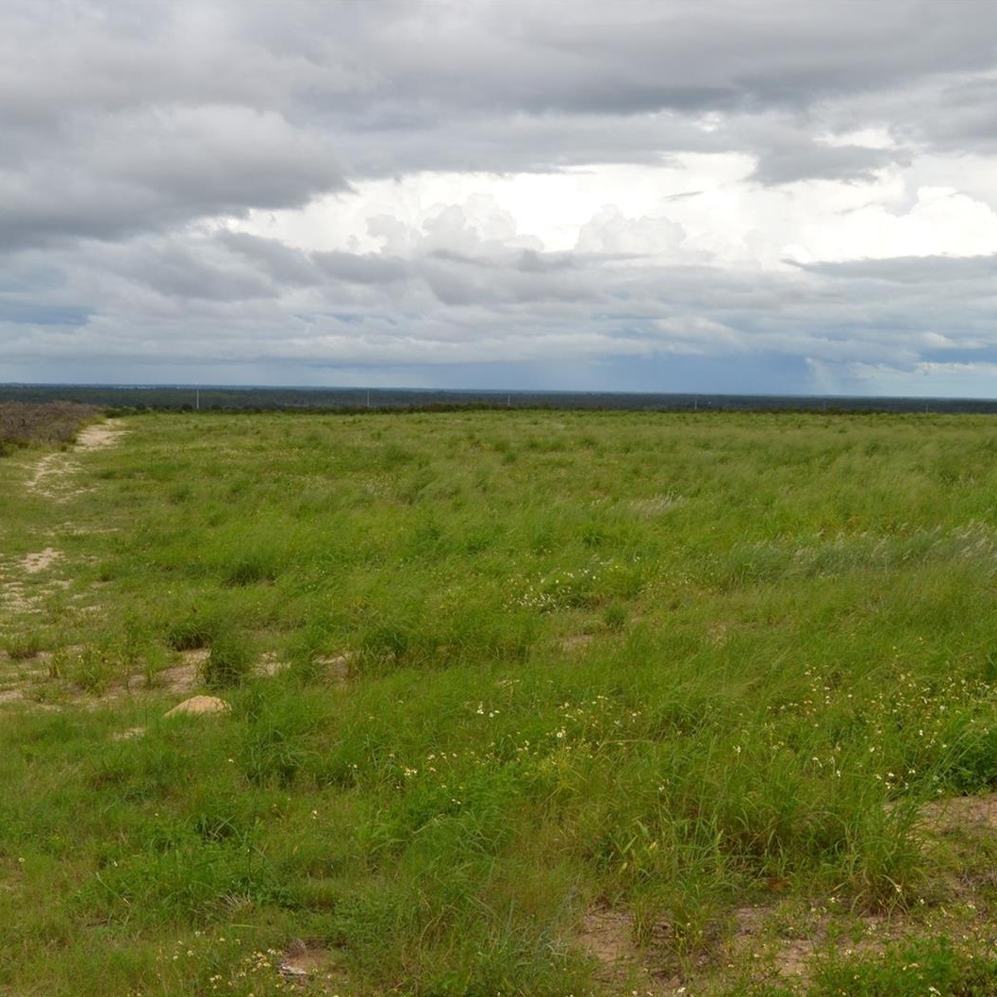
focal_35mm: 54
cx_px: 545
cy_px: 500
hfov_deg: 31.6
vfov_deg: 31.6
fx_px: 1760
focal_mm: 28
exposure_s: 1/250
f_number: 8
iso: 100
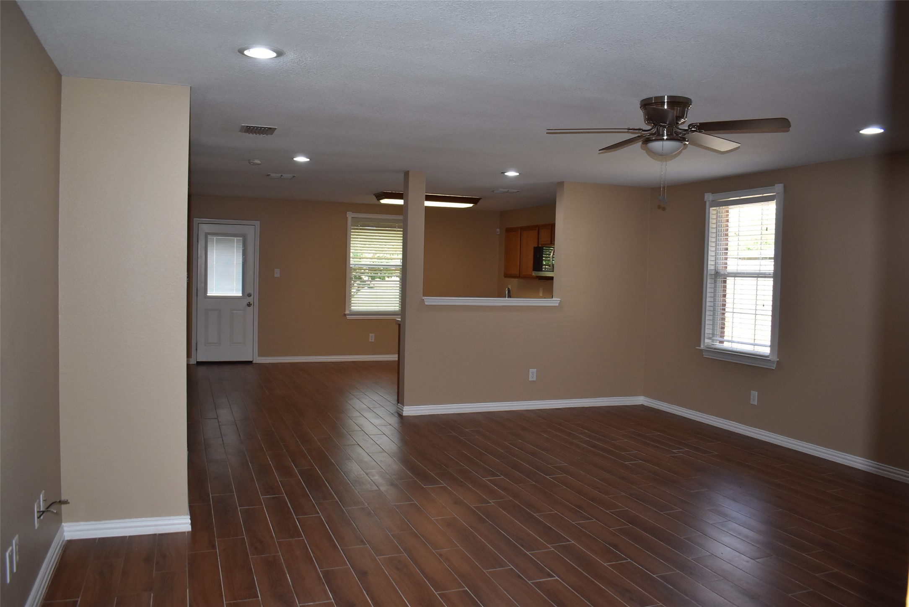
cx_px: 454
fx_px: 682
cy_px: 304
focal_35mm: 27
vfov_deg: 48.0
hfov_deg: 67.4
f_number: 4
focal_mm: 18
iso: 800
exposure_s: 1/200
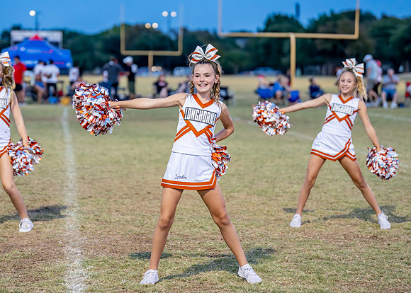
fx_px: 1479
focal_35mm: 127
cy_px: 123
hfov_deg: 15.8
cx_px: 187
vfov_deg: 11.3
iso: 5000
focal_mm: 102
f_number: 2.8
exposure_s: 1/1000
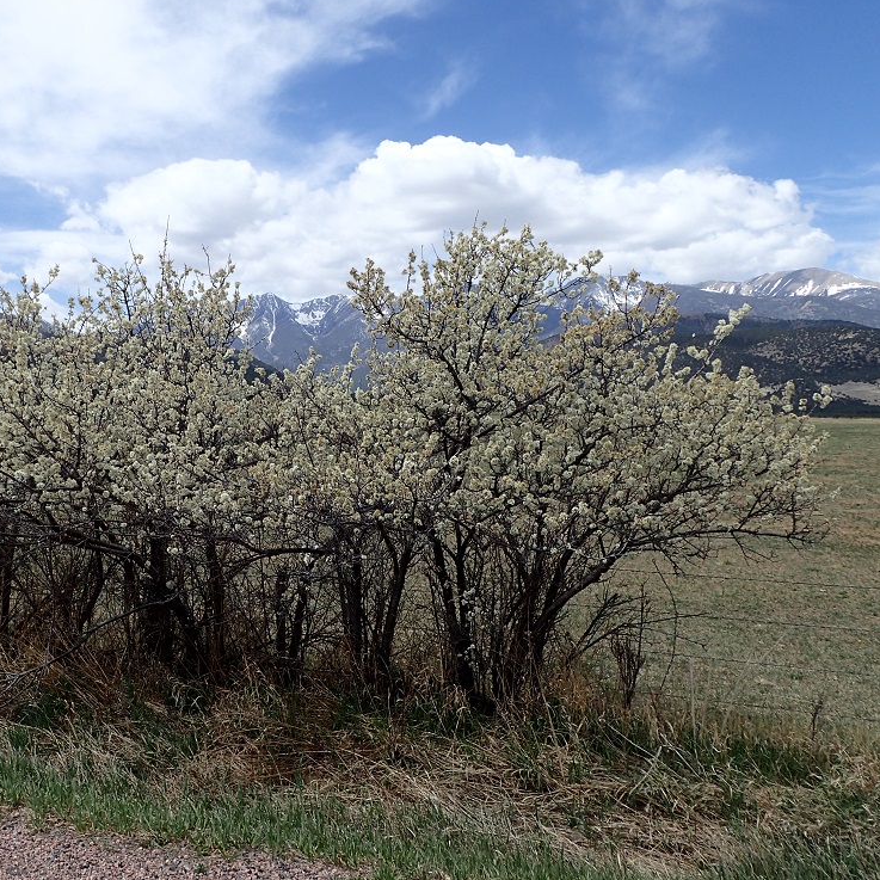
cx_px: 285
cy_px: 433
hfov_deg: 45.3
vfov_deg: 46.0
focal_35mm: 36
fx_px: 1035
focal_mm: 5.5
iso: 100
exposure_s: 1/125
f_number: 9
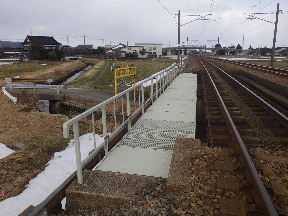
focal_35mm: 28
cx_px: 144
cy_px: 108
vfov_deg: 49.7
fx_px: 233
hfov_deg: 63.4
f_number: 4.2
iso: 125
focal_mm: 5
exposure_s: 1/400
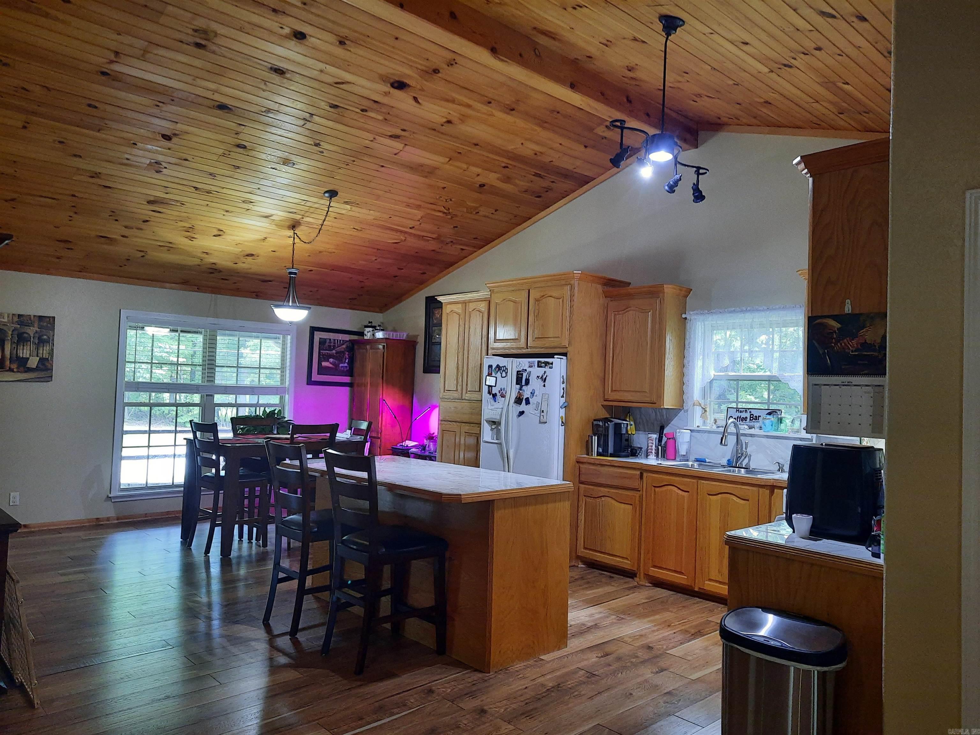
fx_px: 708
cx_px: 490
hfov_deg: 69.4
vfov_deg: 54.9
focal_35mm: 25
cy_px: 368
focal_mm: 4.6
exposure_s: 1/30
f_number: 2
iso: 320
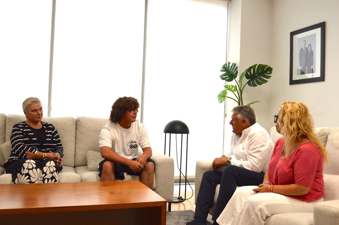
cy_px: 112
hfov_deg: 53.2
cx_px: 170
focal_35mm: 36
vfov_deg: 36.8
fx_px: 339
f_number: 5
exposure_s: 1/100
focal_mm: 24
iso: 400
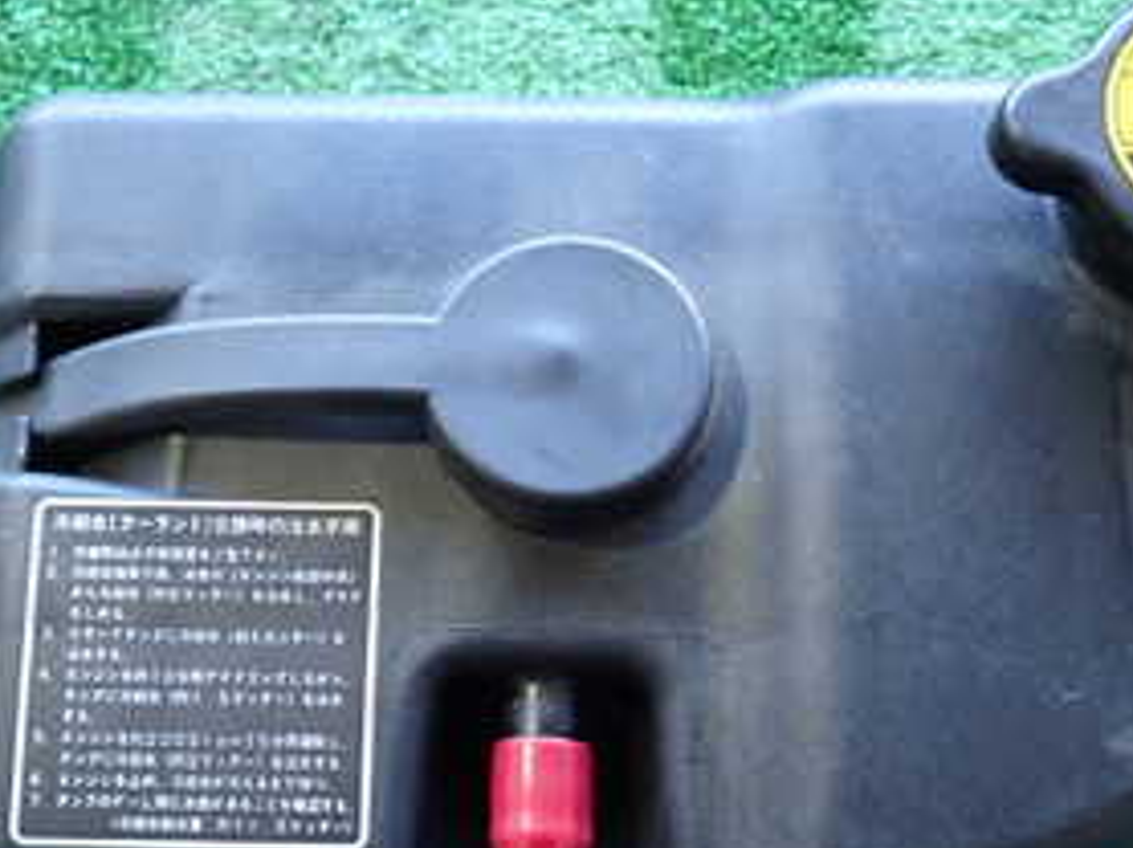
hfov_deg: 35.6
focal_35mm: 54
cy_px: 583
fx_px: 1766
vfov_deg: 26.8
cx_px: 562
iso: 200
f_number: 2
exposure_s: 1/40
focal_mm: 4.5
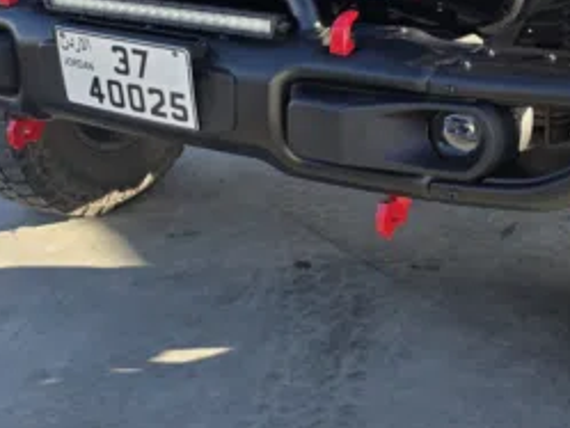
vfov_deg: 23.7
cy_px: -7
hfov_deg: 32.6
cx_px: 330
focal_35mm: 59
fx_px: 972
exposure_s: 1/1829
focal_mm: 6.3
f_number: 1.7
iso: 80
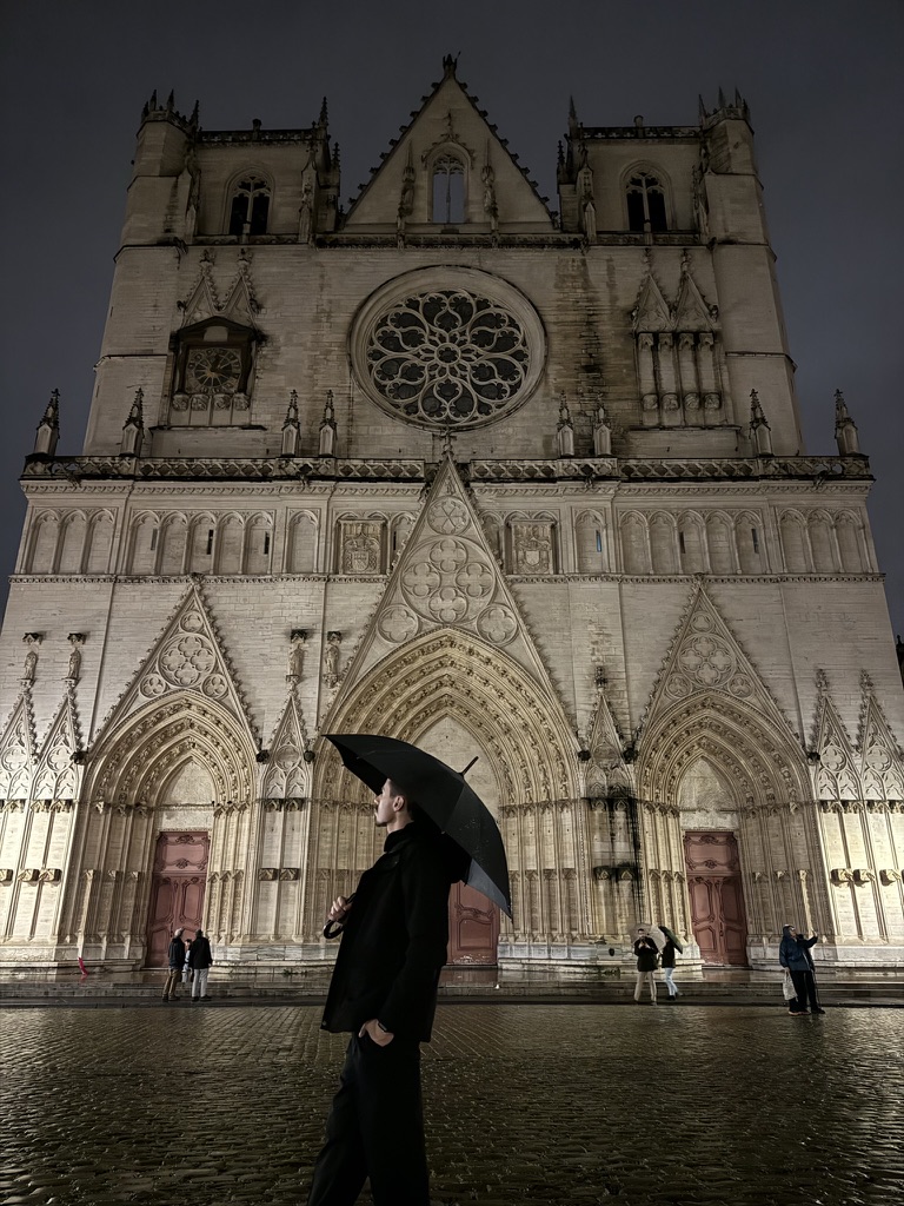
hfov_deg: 56.8
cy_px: 603
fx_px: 836
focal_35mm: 24
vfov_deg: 71.6
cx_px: 452
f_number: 1.78
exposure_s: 1/25
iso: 1600
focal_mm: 6.76
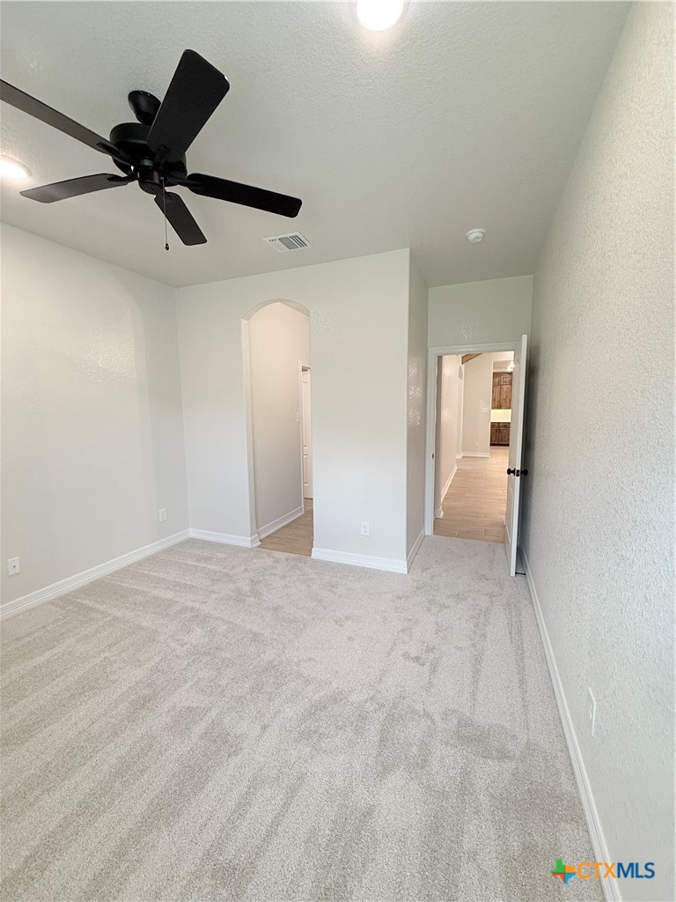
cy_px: 451
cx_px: 338
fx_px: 365
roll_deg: +0.5
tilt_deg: -6.4
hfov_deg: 85.7
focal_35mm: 14
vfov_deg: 102.1
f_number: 2.2
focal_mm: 2.22
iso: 250
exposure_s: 1/120
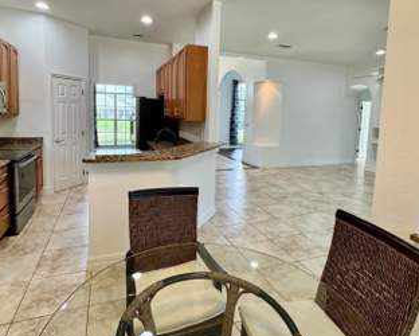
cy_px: 134
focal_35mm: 21
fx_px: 261
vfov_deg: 65.0
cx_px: 204
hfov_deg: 77.6
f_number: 2.2
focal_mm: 2.22
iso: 200
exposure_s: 1/120
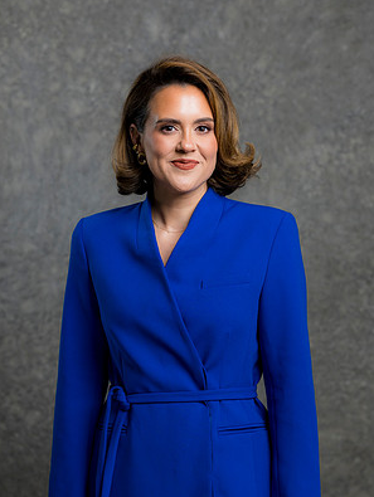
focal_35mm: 93
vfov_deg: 21.1
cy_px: 281
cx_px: 186
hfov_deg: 15.9
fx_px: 1338
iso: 125
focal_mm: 85
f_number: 5
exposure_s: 1/200
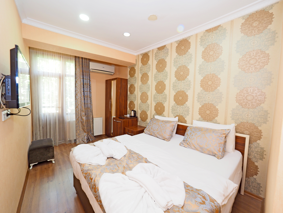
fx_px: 114
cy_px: 106
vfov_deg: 85.7
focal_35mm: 14
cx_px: 142
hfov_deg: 102.1
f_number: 8
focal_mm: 7
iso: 200
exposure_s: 1/2.5
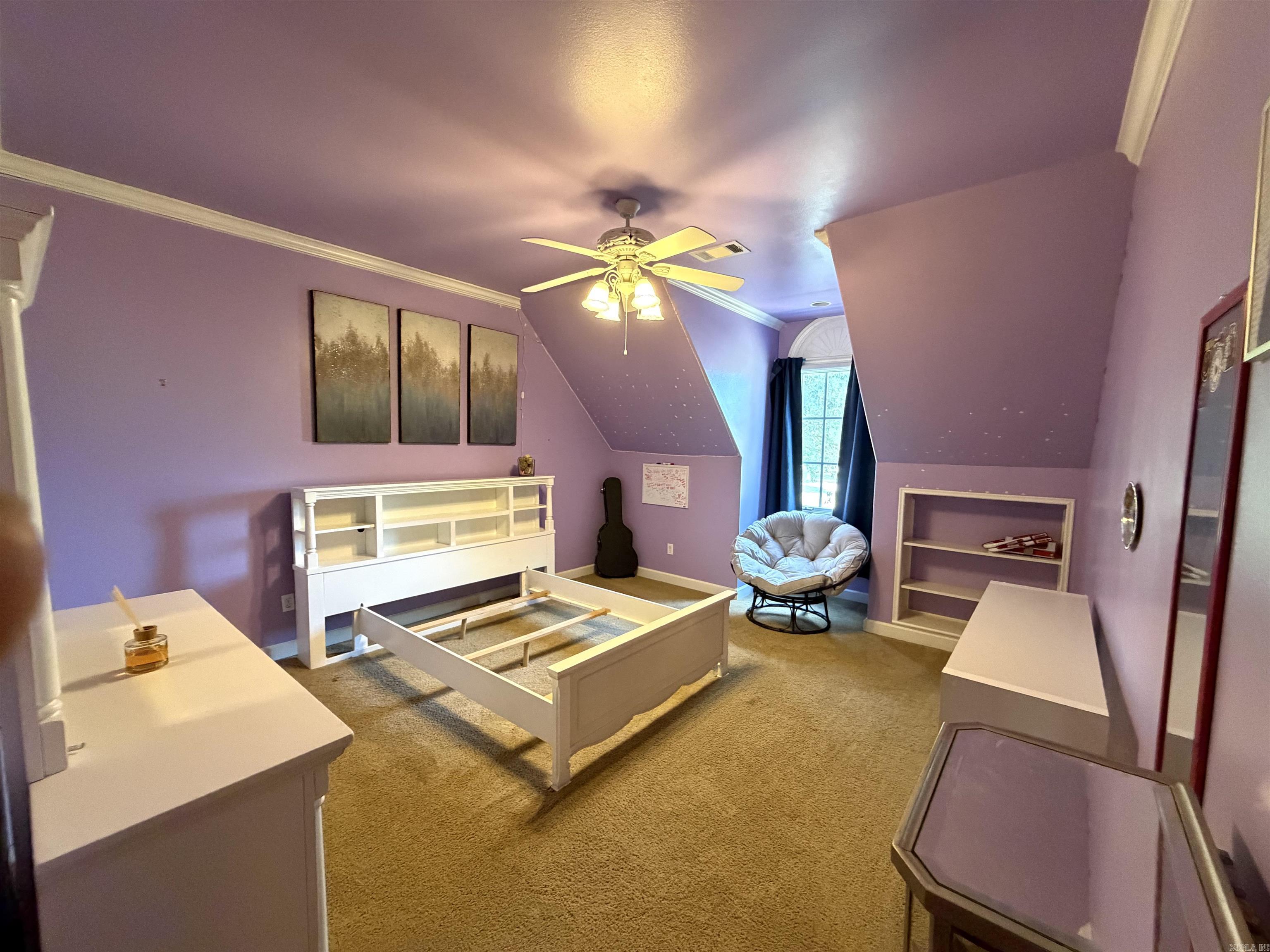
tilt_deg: -3.6
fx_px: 514
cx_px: 635
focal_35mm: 14
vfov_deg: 85.7
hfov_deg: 102.1
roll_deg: -1.5
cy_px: 476
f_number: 2.2
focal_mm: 2.22
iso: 640
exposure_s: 1/60
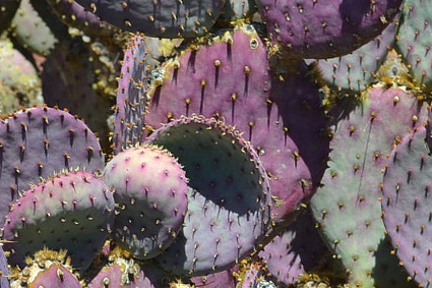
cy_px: 214
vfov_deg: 5.4
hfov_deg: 8.1
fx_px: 3045
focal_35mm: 254
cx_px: 461
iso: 100
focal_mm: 45
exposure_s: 1/200
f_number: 7.1
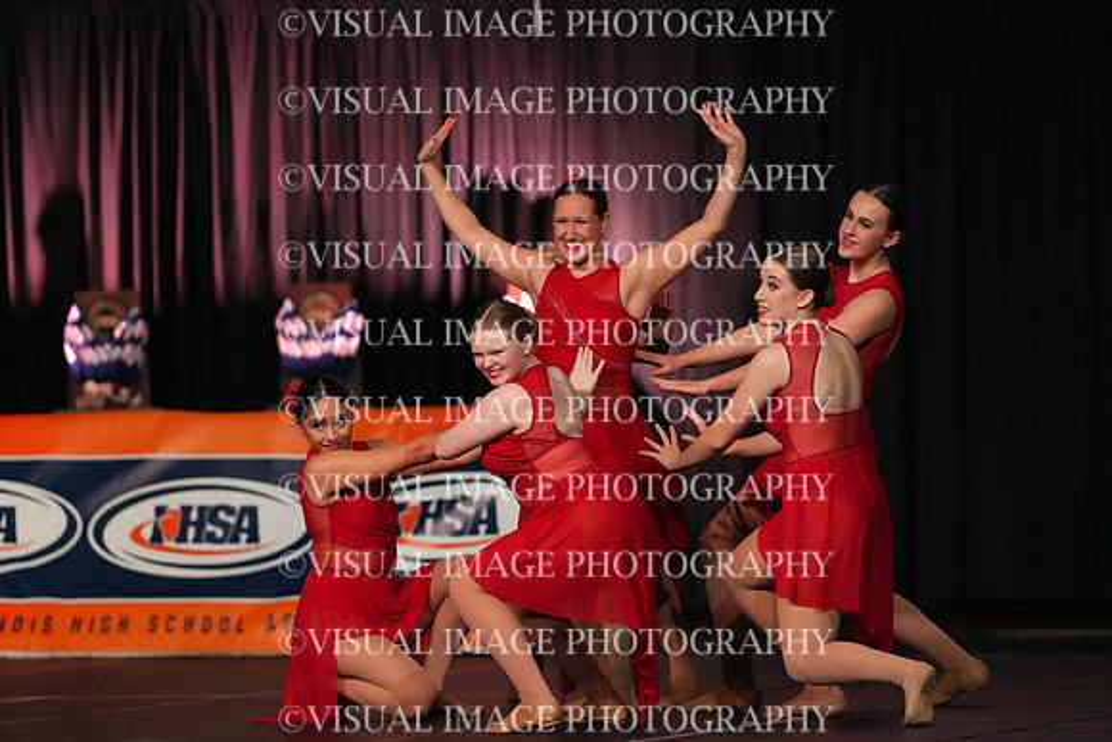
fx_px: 9268
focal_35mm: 300
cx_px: 556
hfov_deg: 6.9
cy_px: 371
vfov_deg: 4.6
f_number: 3.5
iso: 16000
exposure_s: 1/1250
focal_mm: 300
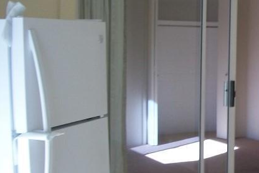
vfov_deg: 16.6
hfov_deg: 22.6
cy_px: 89
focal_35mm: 82
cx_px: 317
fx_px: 590
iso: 80
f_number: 2.9
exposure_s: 1/30
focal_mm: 5.7
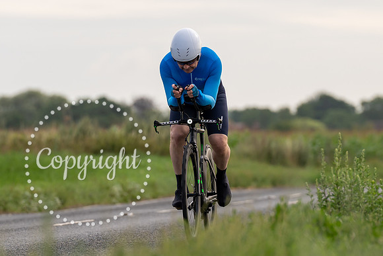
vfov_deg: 3.5
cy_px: 151
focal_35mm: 398
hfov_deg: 5.2
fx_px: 4235
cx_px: 189
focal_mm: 200
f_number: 4
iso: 200
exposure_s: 1/1000
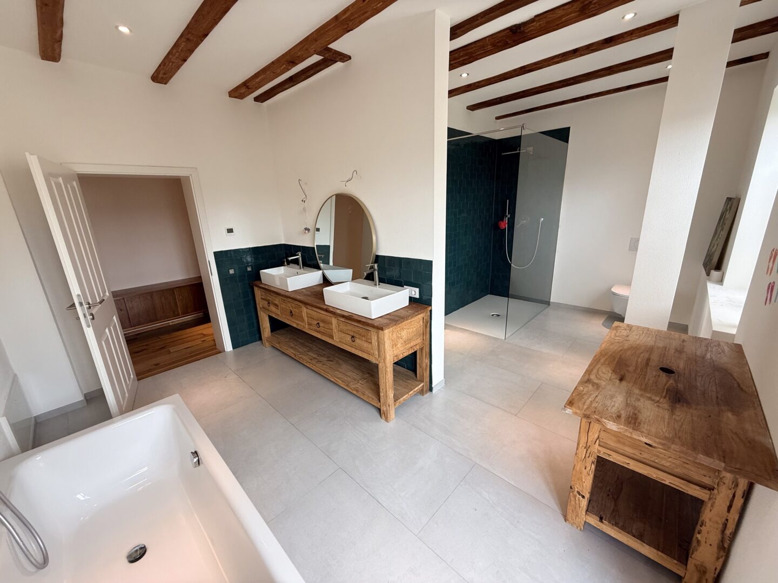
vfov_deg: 85.7
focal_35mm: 14
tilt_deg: -15.4
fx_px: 315
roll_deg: +2.5
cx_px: 389
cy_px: 292
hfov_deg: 102.1
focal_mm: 2.22
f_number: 2.2
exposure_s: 1/99
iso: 125
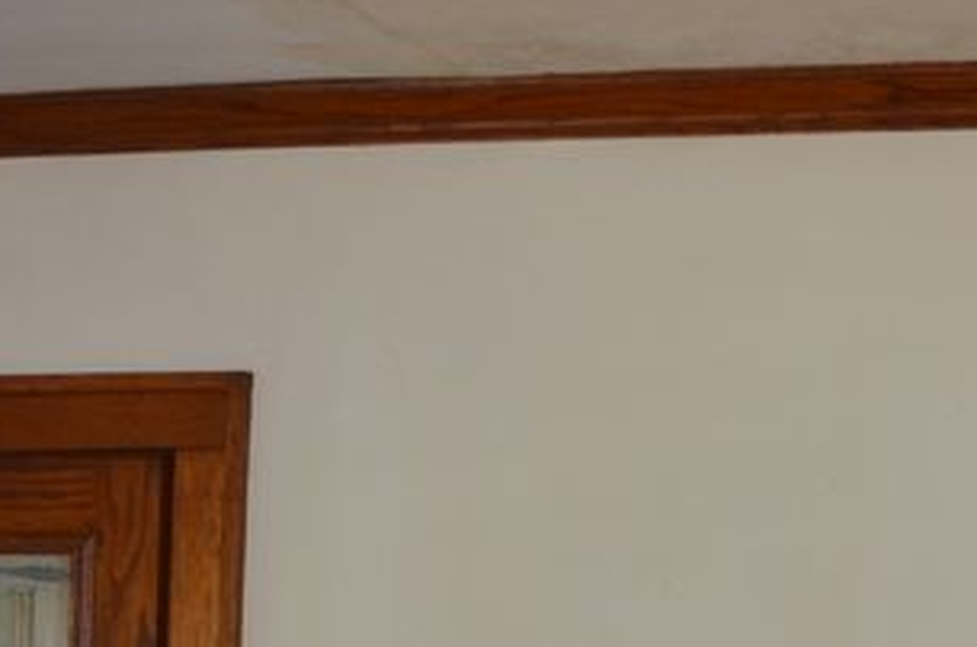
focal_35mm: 133
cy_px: 1166
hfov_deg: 15.4
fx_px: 3602
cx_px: 215
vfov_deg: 9.7
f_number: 3.5
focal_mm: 18
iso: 400
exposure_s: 1/80
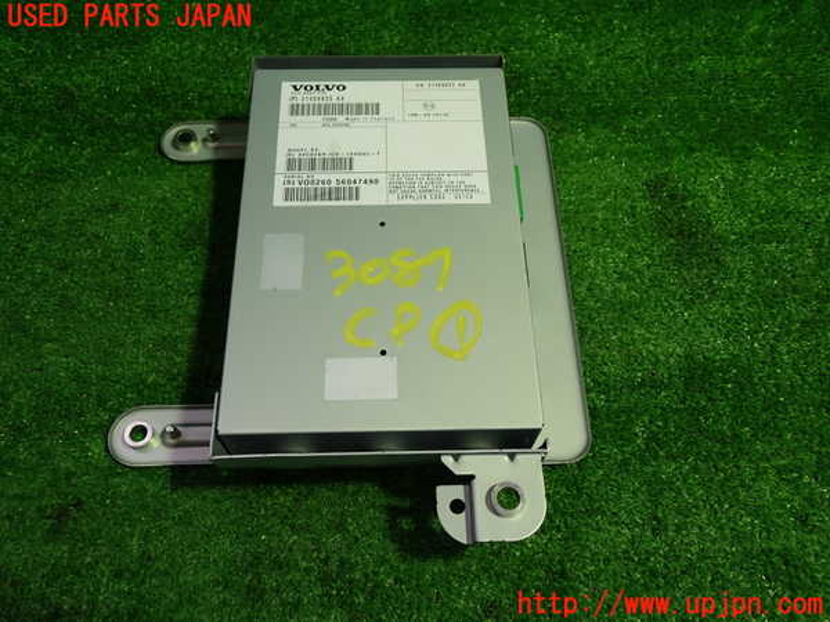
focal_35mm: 30
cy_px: 311
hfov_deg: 60.0
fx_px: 719
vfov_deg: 46.8
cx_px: 415
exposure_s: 1/60
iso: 160
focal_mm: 5.4
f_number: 2.3
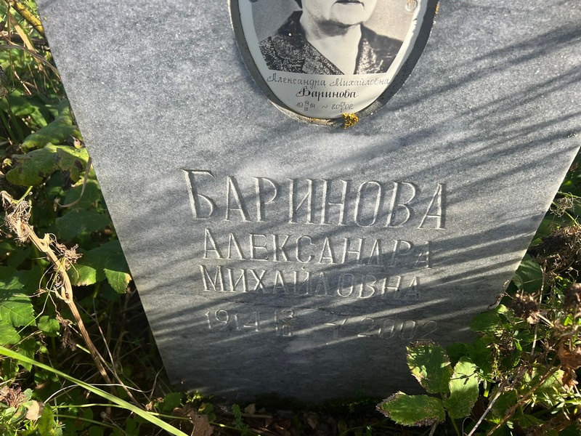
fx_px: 436
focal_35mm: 26
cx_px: 290
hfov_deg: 67.3
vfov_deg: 53.1
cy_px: 218
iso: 50
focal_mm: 5.7
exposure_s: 1/1029
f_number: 1.5
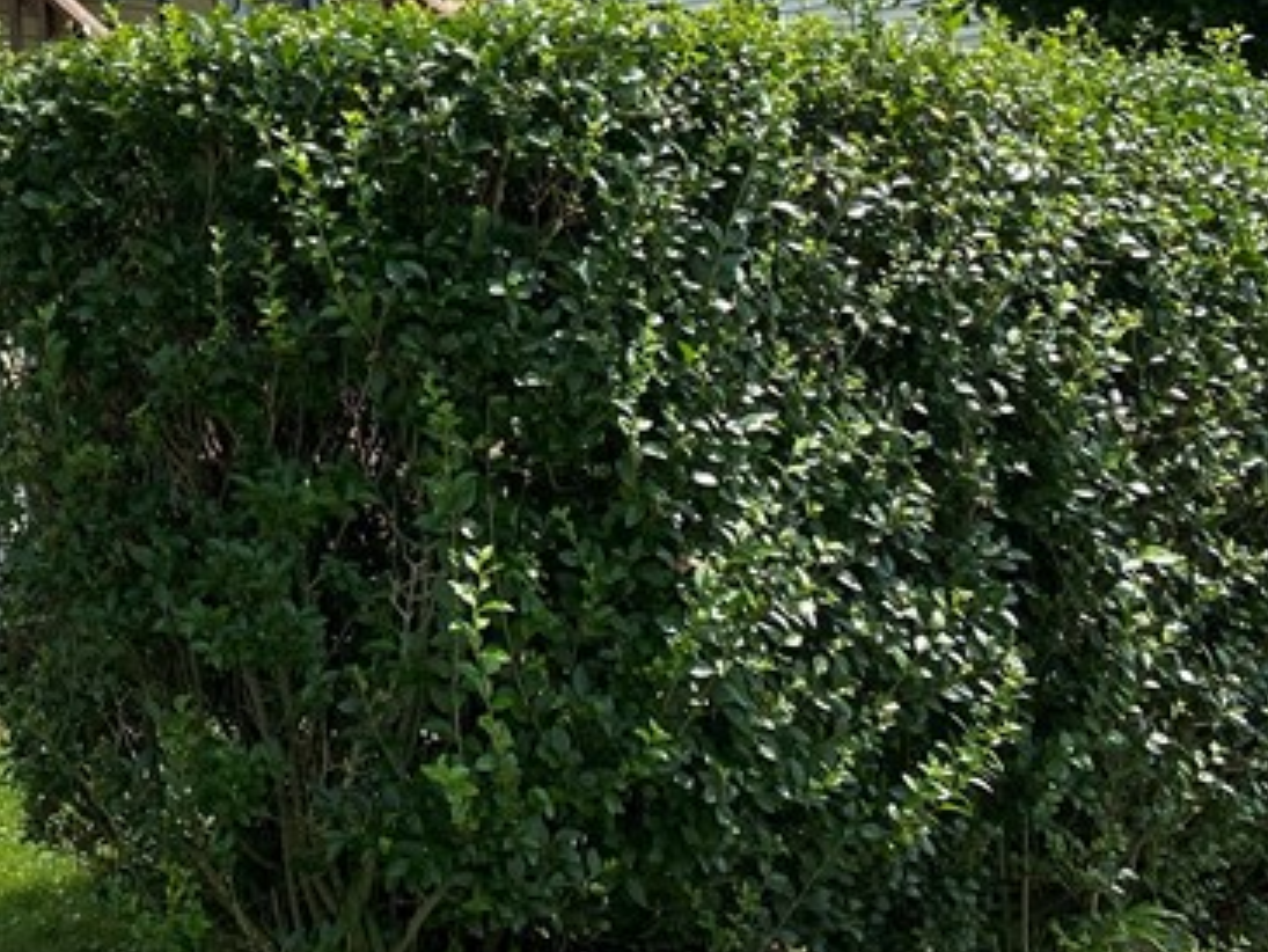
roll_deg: +1.0
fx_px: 2675
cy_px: -240
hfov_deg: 23.8
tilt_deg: +15.6
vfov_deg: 18.9
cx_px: -340
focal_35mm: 73
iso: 32
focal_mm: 4.25
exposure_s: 1/3040
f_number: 1.8
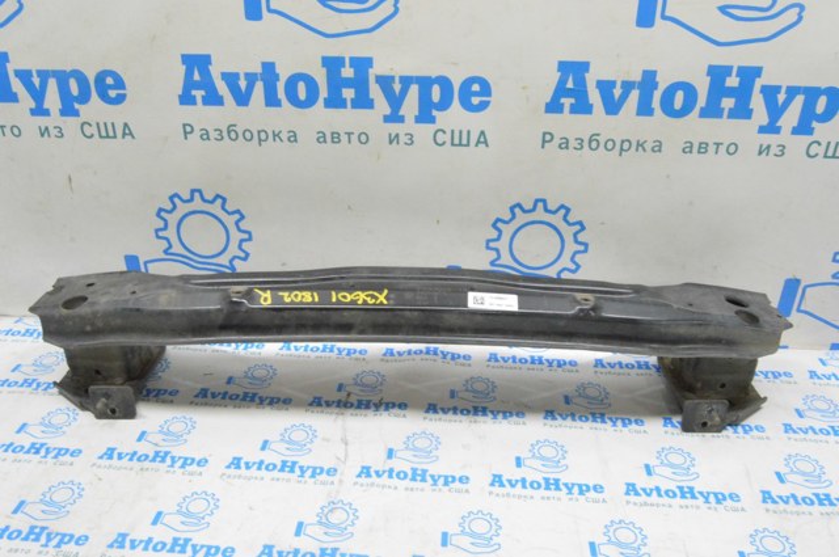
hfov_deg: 62.0
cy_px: 278
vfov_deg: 43.5
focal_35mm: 30
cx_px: 420
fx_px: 698
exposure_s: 1/15
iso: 6400
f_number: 20
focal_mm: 20
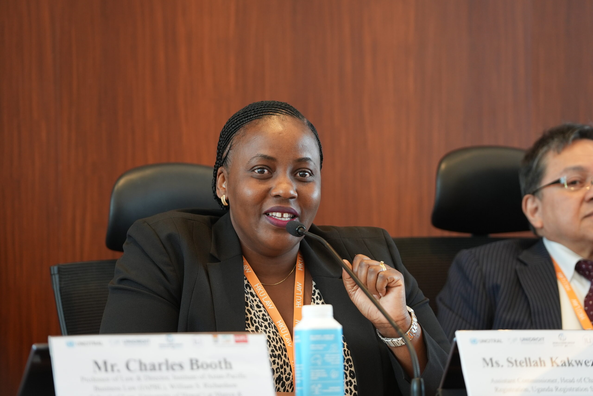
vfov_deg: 8.5
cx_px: 296
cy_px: 198
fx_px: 2670
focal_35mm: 162
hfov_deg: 12.7
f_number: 4
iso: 1600
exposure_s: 1/160
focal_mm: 162
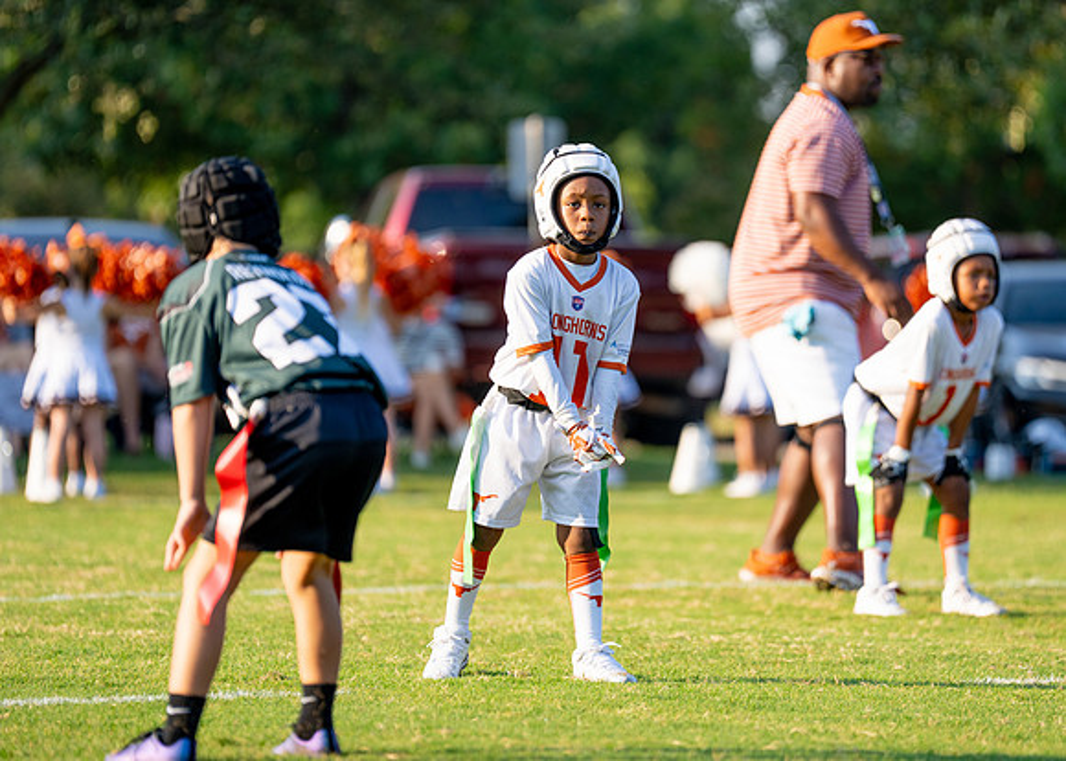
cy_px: 345
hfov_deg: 8.7
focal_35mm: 233
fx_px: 7038
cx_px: 607
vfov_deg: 6.2
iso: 200
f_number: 2.8
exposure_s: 1/1600
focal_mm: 200
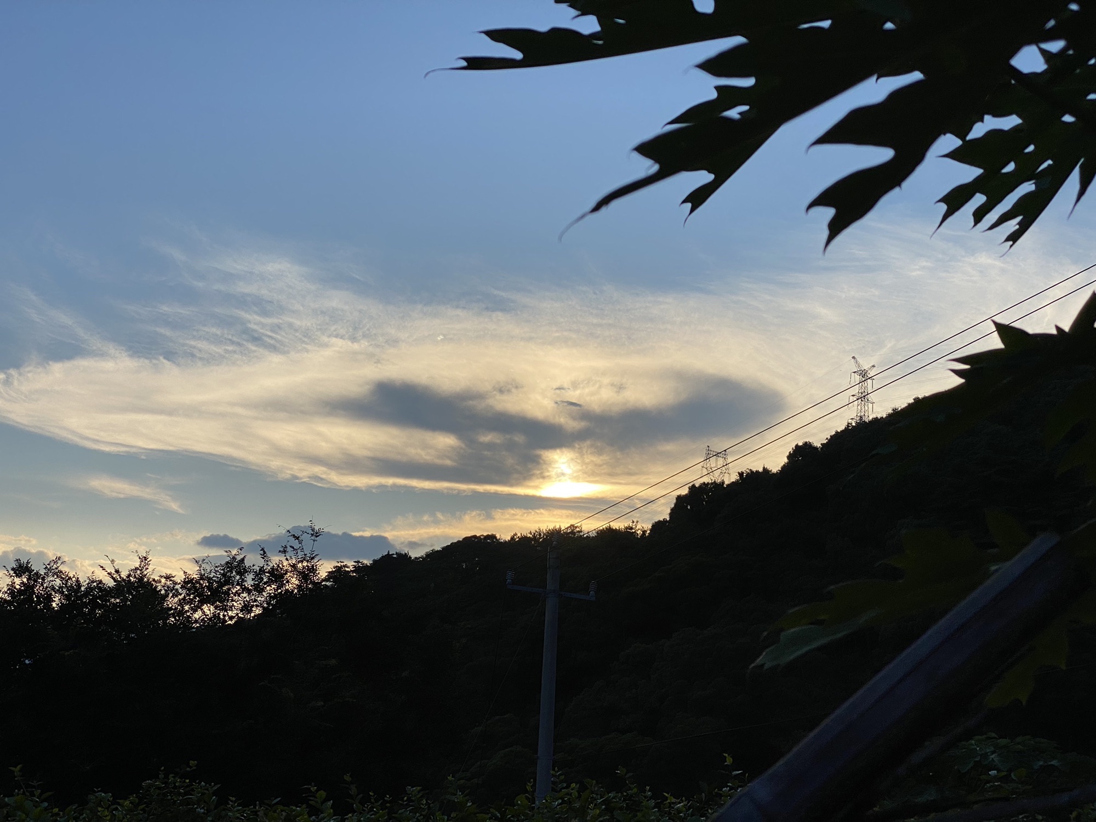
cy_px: 411
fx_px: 1646
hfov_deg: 36.8
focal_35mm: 52
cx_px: 548
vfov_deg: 28.0
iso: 20
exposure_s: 1/2660
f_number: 2
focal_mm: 6
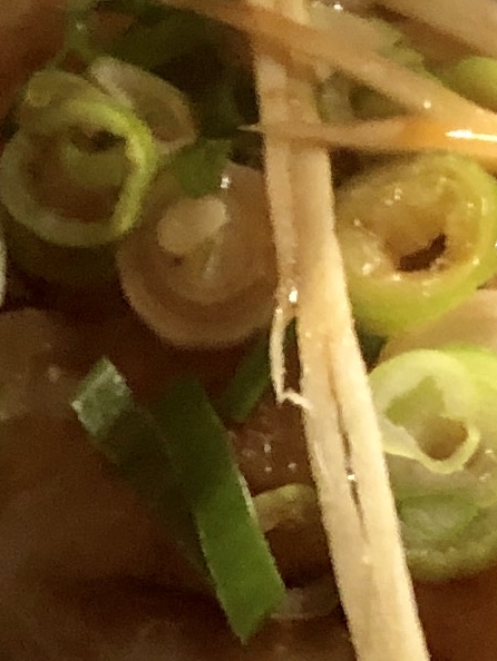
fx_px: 3635
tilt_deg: -54.1
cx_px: -84
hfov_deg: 7.8
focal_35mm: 190
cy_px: 854
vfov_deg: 10.2
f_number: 1.8
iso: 100
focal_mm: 3.99
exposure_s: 1/11
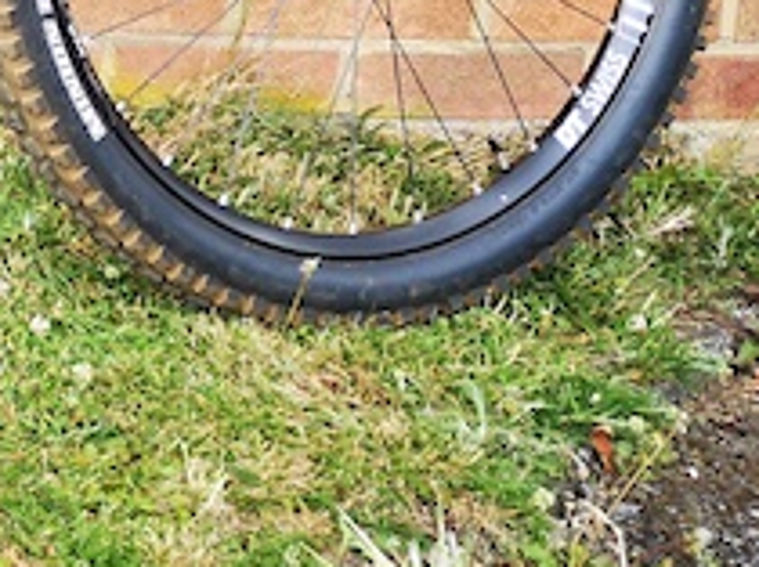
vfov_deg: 13.8
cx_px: -408
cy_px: -155
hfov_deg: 17.1
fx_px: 2256
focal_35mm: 103
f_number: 1.8
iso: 50
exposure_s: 1/242
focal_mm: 3.95
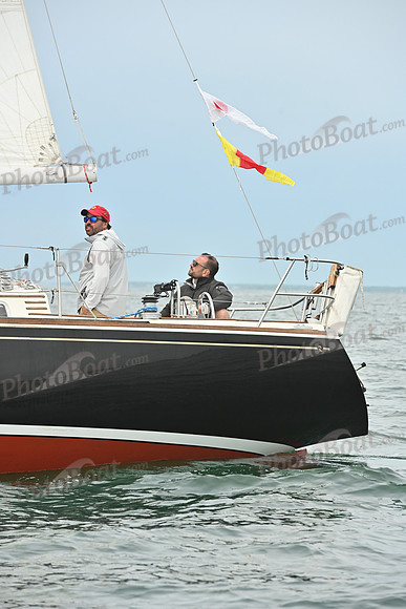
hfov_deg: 7.4
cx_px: 203
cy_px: 304
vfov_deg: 11.1
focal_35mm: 185
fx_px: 3127
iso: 320
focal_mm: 185
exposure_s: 1/1000
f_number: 7.1
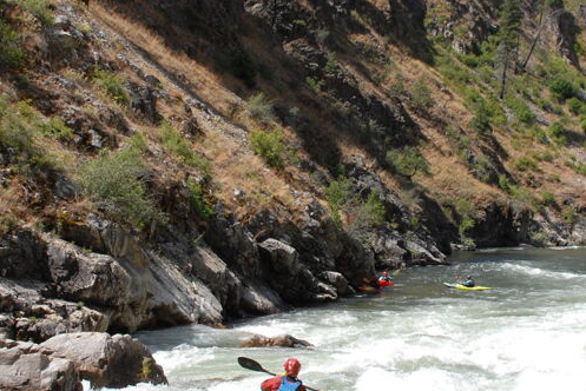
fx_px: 945
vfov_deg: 23.4
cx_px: 347
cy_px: 197
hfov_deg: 34.4
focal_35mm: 58
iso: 200
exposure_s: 1/400
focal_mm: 24
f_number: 7.1
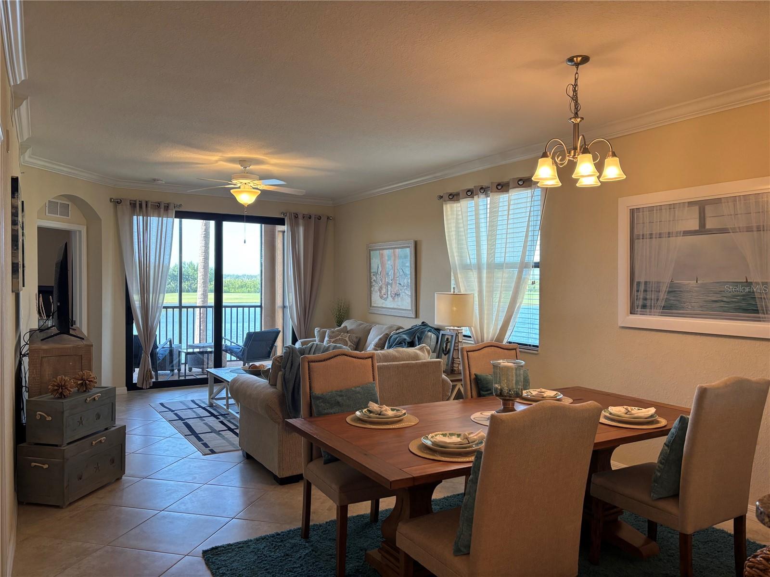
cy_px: 288
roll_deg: -0.5
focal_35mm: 26
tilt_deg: -1.8
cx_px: 385
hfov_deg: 67.3
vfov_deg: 53.1
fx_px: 578
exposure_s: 1/120
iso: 125
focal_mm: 5.96
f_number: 1.6
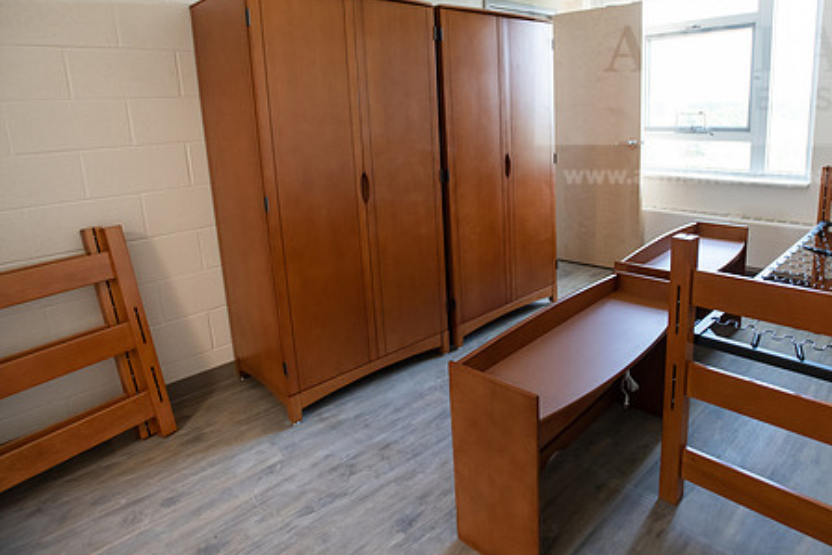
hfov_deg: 78.0
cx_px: 479
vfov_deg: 56.7
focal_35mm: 22
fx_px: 509
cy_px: 214
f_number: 3.5
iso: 1000
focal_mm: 17
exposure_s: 1/250
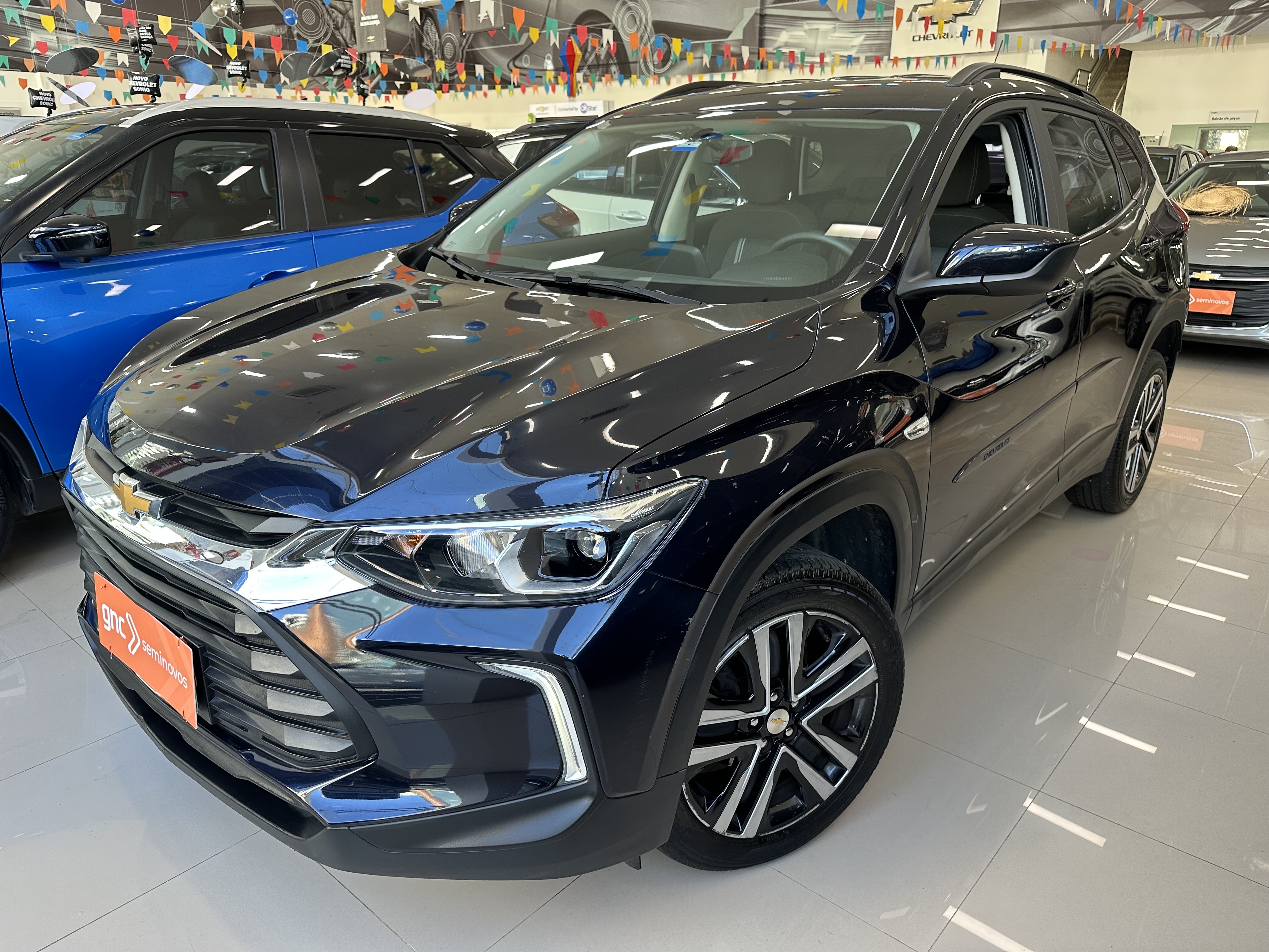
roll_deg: +0.1
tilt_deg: -18.7
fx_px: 880
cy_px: 476
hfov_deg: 71.6
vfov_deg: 56.8
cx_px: 634
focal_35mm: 24
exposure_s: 1/120
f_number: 1.78
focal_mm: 6.86
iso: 125
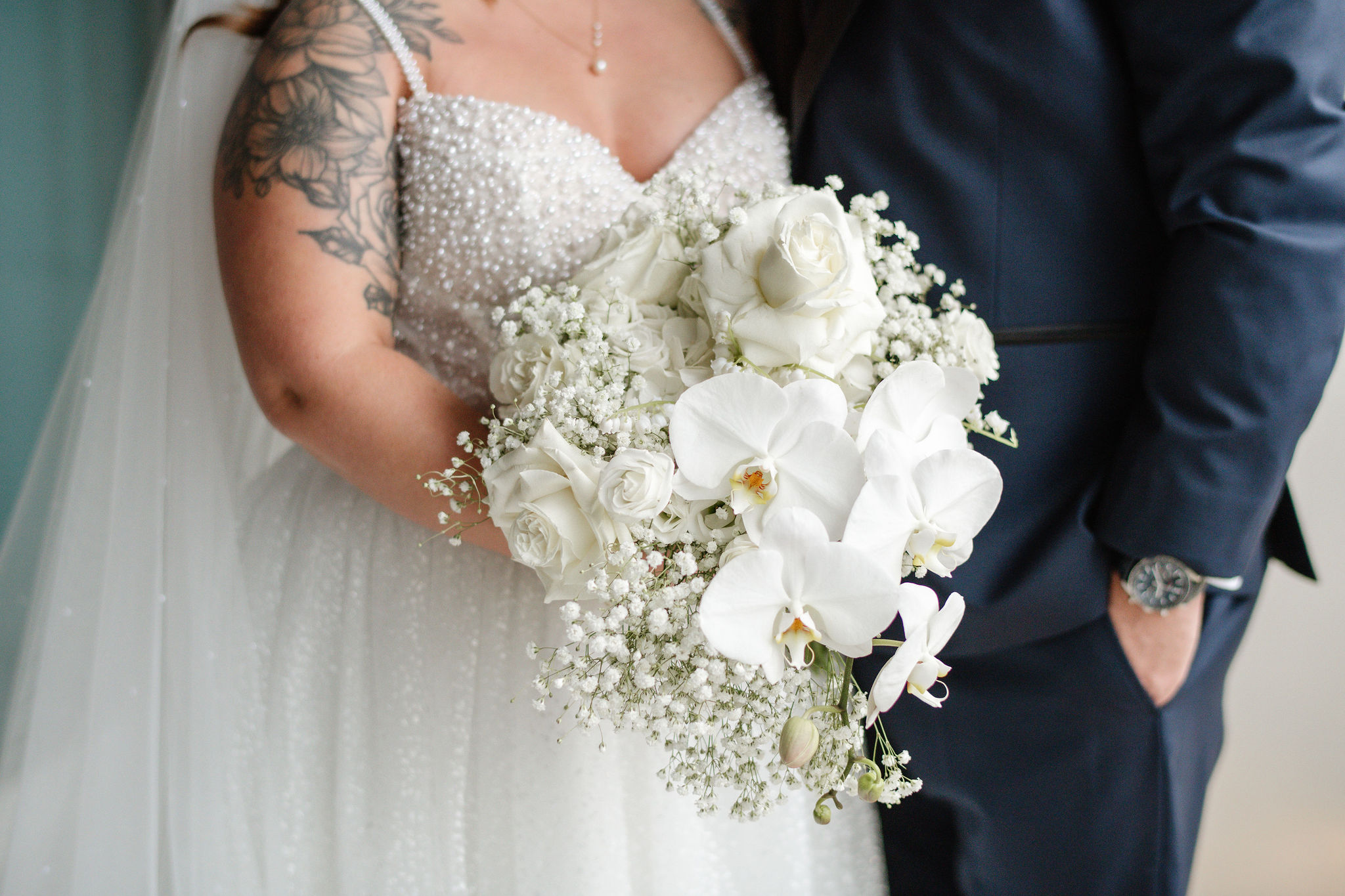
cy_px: 448
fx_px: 2167
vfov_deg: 23.4
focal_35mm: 58
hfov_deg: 34.5
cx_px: 672
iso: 1250
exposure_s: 1/640
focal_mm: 58
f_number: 2.5
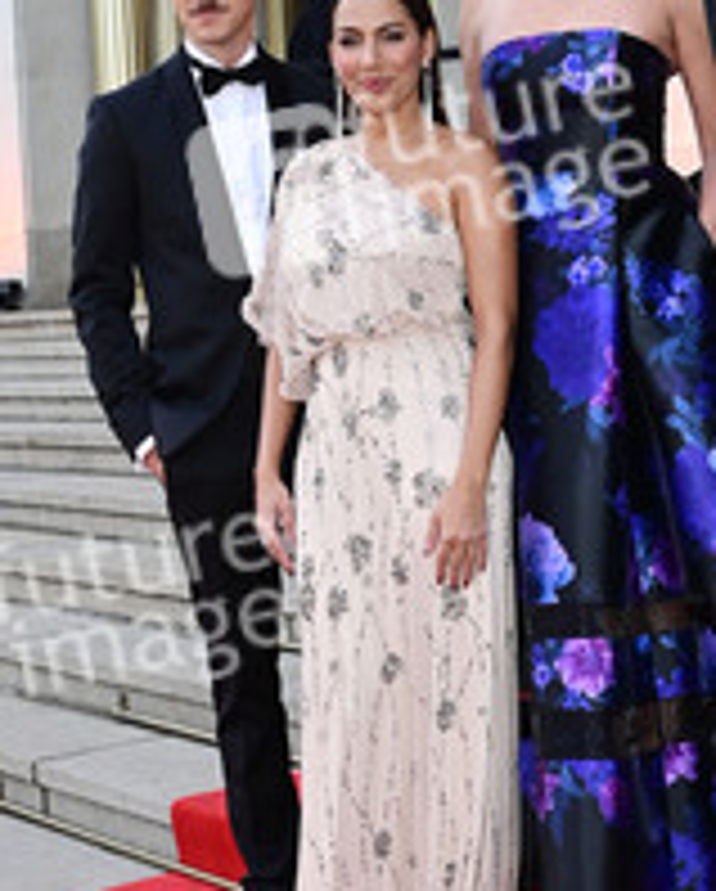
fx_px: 1401
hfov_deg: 28.2
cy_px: 396
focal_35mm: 53
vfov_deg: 35.3
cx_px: 549
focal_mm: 28
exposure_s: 1/200
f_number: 5
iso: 3200
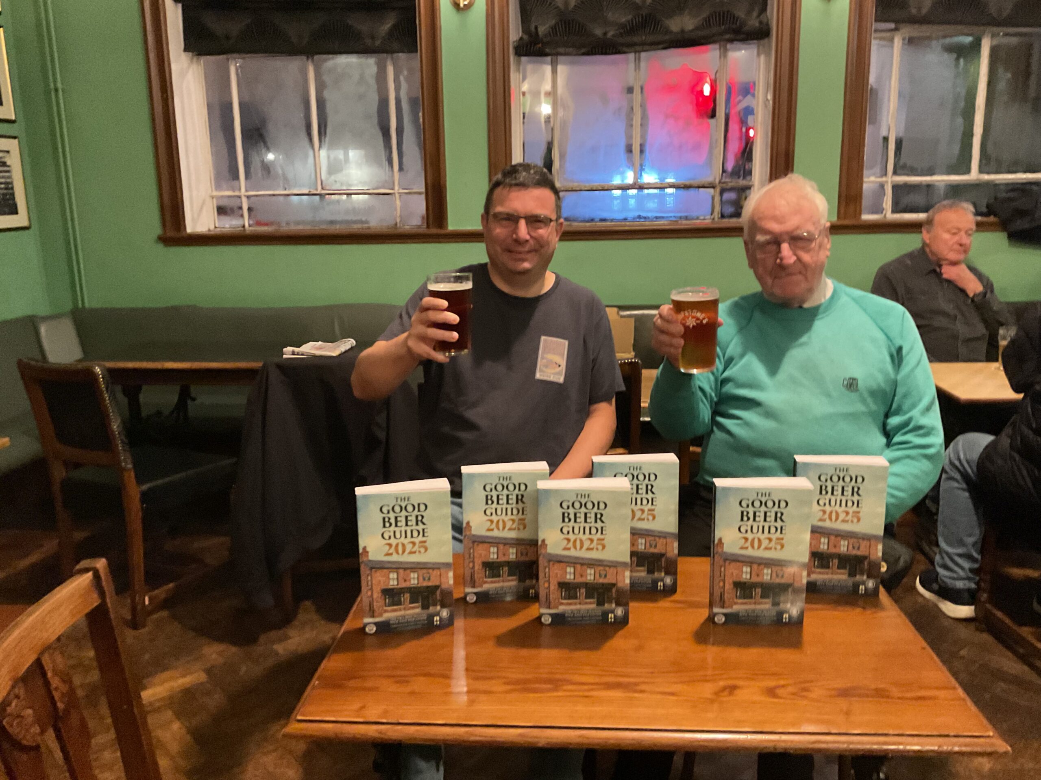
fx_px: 872
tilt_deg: -13.4
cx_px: 520
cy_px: 390
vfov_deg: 48.2
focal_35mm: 29
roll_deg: +0.4
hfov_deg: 61.7
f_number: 1.8
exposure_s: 1/20
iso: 500
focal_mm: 3
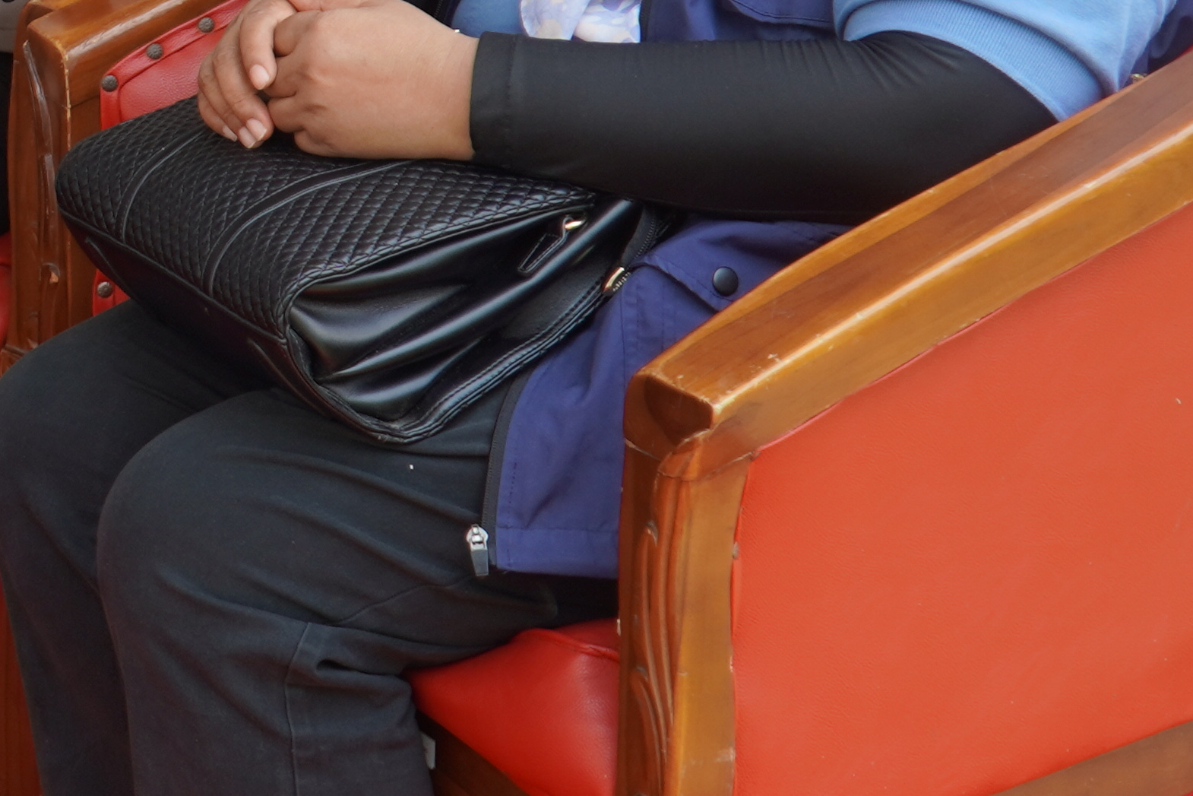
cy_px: -111
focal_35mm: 109
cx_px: -544
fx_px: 3609
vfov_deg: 12.3
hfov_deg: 17.1
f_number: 4
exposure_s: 1/160
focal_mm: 19
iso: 125
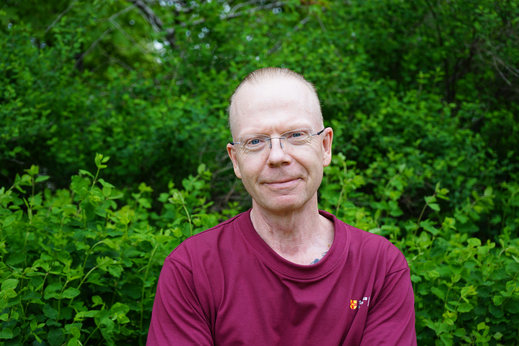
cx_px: 261
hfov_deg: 28.5
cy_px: 171
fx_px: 1024
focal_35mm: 71
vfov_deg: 19.2
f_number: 6.3
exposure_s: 1/80
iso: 100
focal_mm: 70
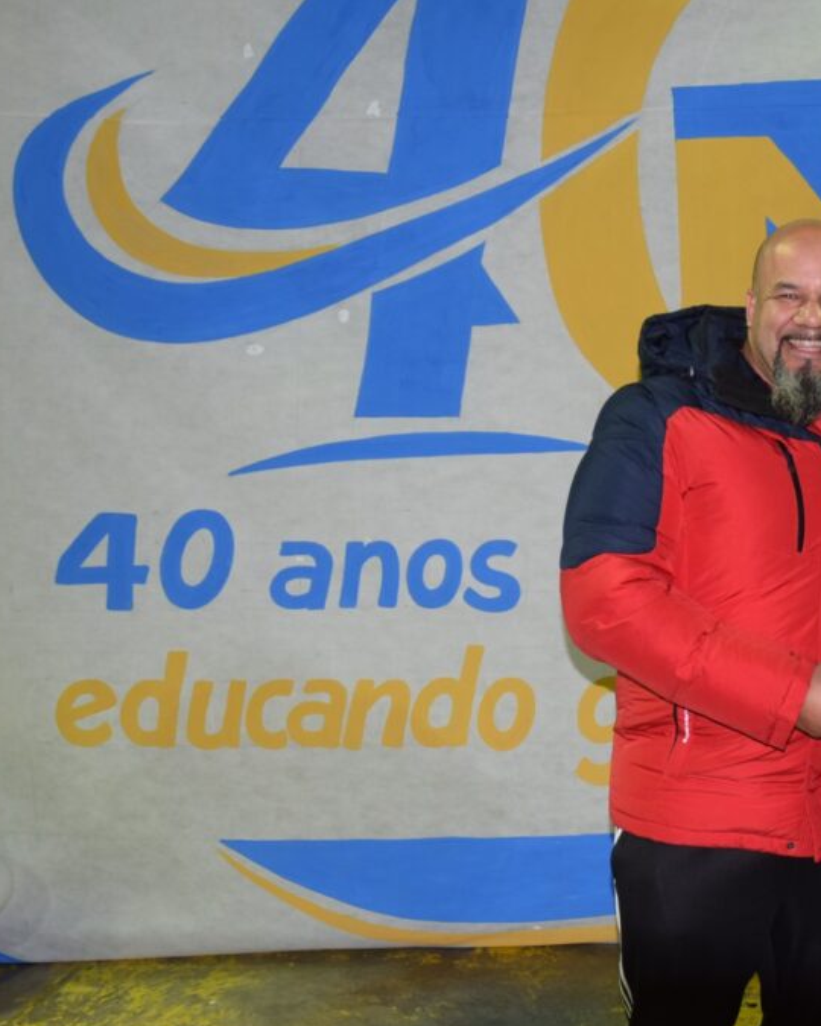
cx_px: 690
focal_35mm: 47
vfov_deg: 39.5
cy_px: 517
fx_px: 1428
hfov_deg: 31.0
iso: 800
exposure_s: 1/60
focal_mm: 22
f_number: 3.8
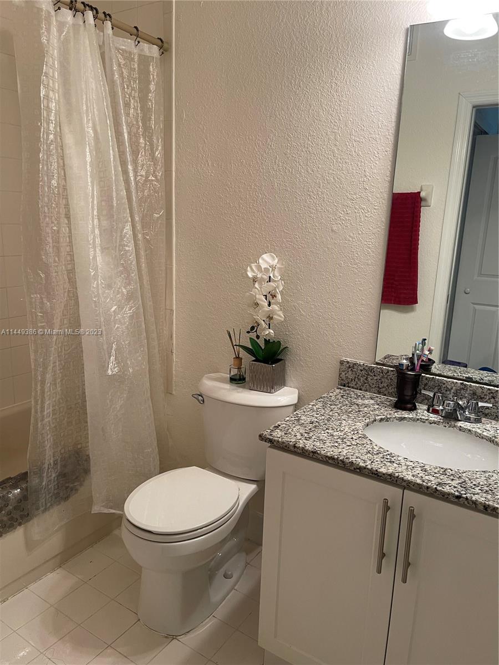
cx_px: 250
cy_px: 332
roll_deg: -1.7
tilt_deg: -12.7
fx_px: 500
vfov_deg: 67.3
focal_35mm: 26
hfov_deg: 53.1
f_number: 1.6
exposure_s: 1/60
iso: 100
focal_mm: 5.1
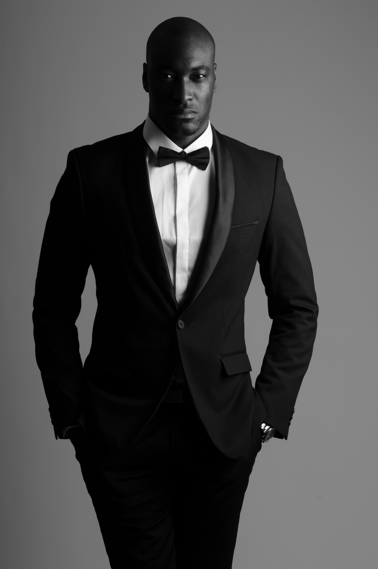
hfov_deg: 10.7
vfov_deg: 16.1
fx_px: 2013
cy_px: 284
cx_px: 189
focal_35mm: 128
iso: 200
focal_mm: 85
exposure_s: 1/200
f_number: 16
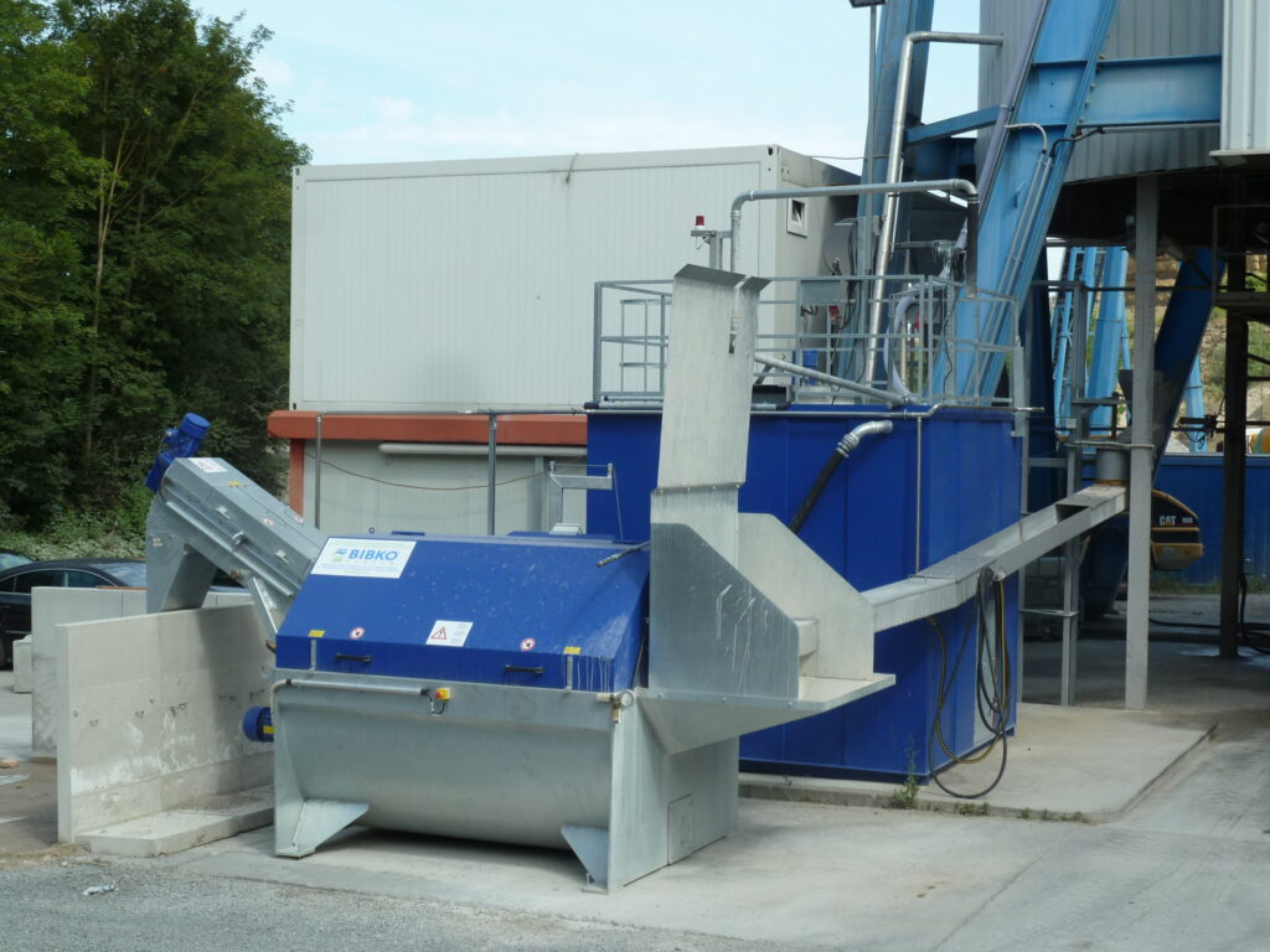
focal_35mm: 55
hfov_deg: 34.9
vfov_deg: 26.6
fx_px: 2018
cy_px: 476
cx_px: 635
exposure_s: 1/500
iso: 100
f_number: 3.9
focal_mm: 9.1
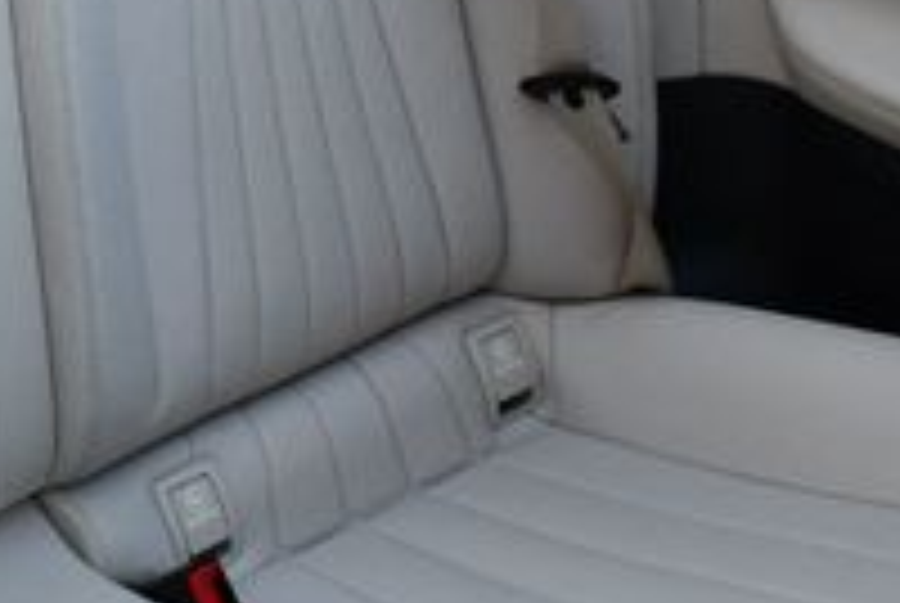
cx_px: -171
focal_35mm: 115
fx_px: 2879
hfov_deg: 17.0
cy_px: 32
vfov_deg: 11.9
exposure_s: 1/250
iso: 400
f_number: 5
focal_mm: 18
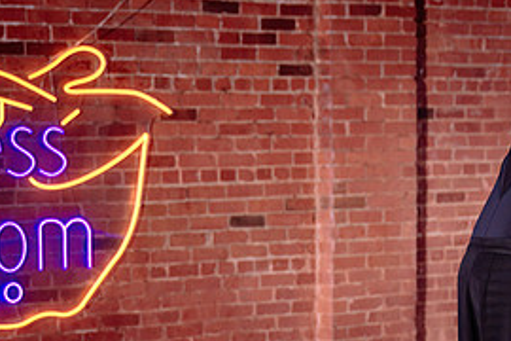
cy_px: 304
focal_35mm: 122
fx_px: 1732
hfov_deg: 16.8
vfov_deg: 11.2
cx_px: 283
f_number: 2.8
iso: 1250
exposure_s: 1/400
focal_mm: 49
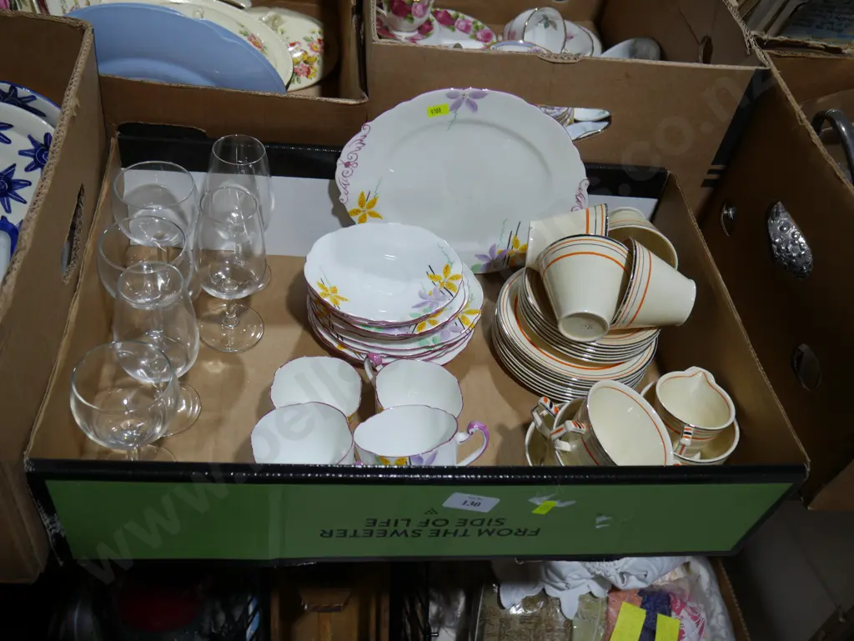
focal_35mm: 32
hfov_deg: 56.8
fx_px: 790
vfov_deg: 44.2
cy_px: 320
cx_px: 427
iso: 200
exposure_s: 1/125
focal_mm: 16
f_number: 4
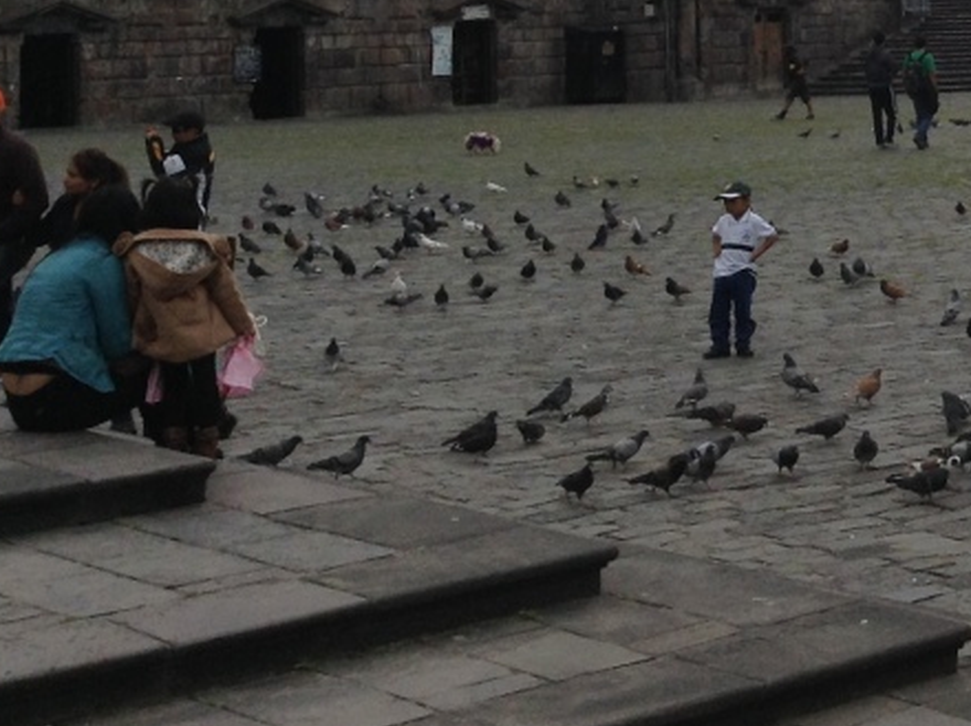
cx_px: 1220
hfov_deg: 20.2
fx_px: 2522
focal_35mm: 90
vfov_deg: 15.7
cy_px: -159
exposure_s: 1/1524
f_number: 2.4
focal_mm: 3.3
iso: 32
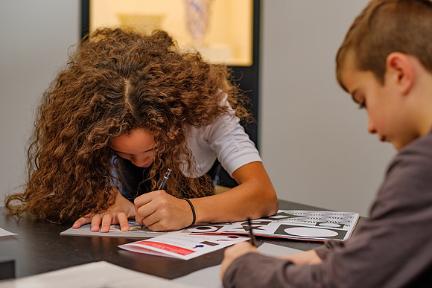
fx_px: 1034
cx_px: 222
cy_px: 148
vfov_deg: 15.9
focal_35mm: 86
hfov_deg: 23.6
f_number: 2
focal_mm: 56
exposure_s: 1/125
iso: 200
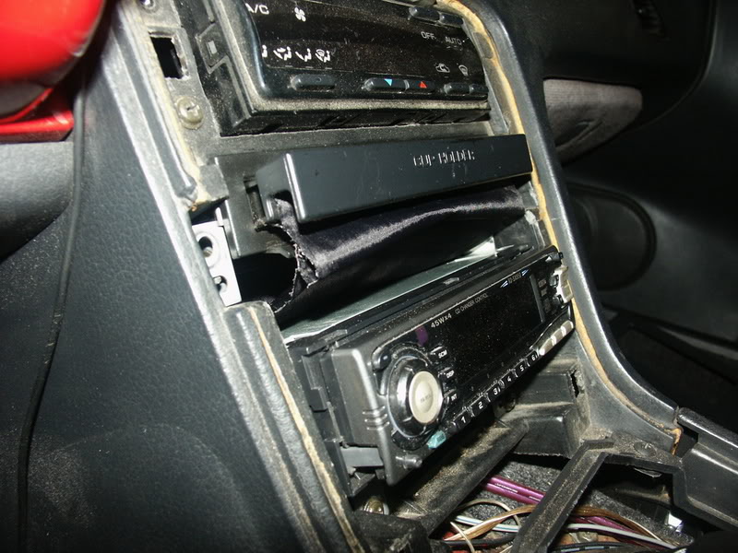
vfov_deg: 49.7
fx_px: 597
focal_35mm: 28
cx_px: 369
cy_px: 276
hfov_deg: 63.4
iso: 200
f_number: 3.5
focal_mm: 7.27
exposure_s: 1/45
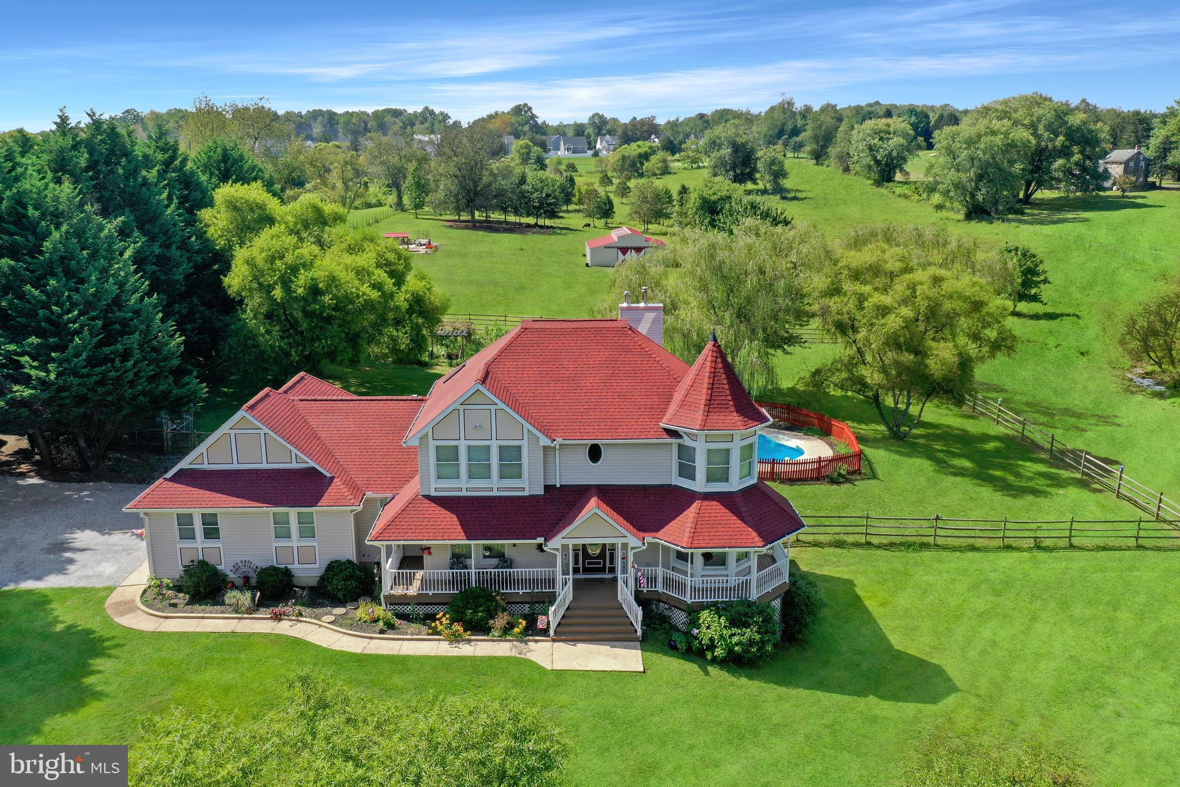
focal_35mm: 28
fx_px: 918
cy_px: 394
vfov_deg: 46.4
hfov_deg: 65.5
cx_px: 590
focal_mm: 10.26
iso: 100
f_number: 5.6
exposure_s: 1/160
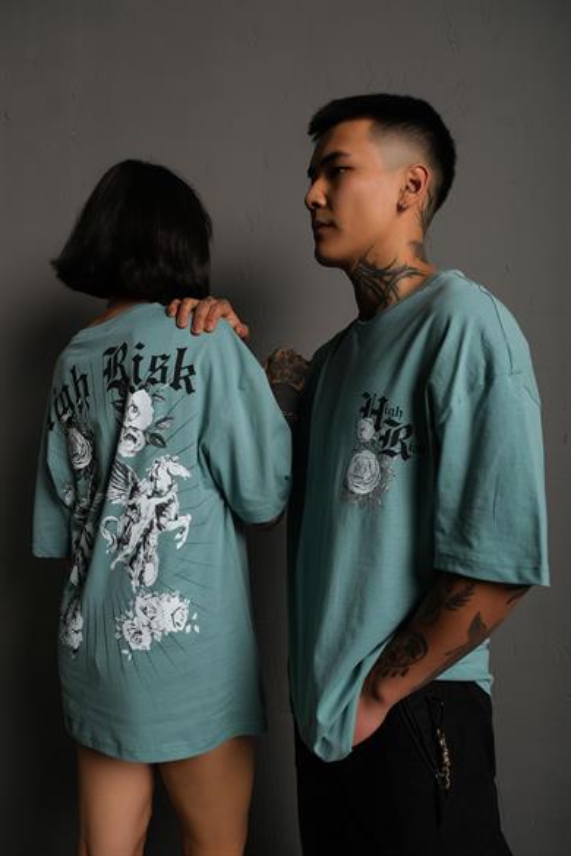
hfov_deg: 47.9
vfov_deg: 67.4
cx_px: 286
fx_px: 642
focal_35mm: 27
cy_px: 428
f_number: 5
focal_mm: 18
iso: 160
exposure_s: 1/160
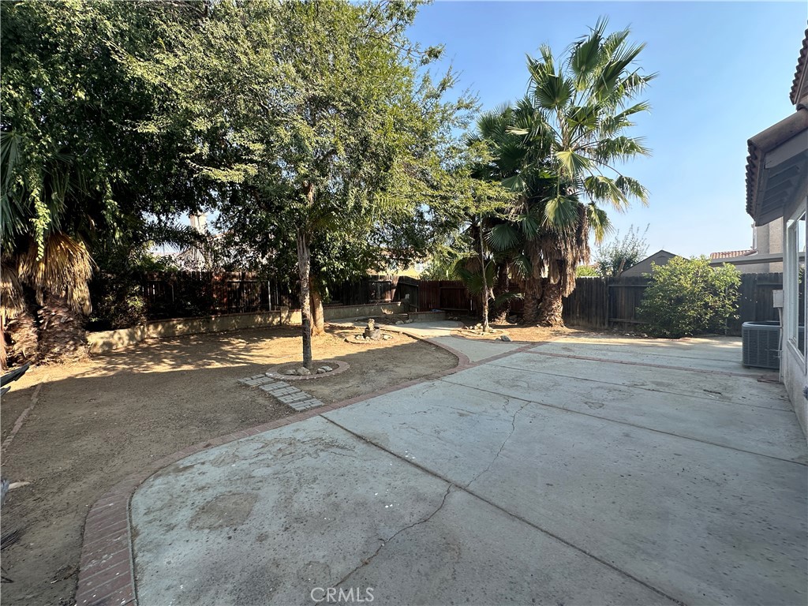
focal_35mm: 14
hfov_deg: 102.1
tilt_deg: +4.4
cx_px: 404
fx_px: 327
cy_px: 303
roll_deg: +4.1
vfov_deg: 85.7
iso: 40
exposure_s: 1/437
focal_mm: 2.22
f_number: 2.2
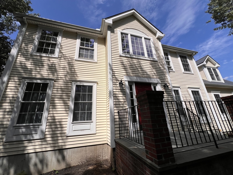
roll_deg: +3.4
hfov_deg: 106.2
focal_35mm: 13
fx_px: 88
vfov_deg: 89.9
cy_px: 88
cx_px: 116
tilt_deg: +18.5
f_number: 1.8
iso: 32
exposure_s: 1/3215
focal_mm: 1.57
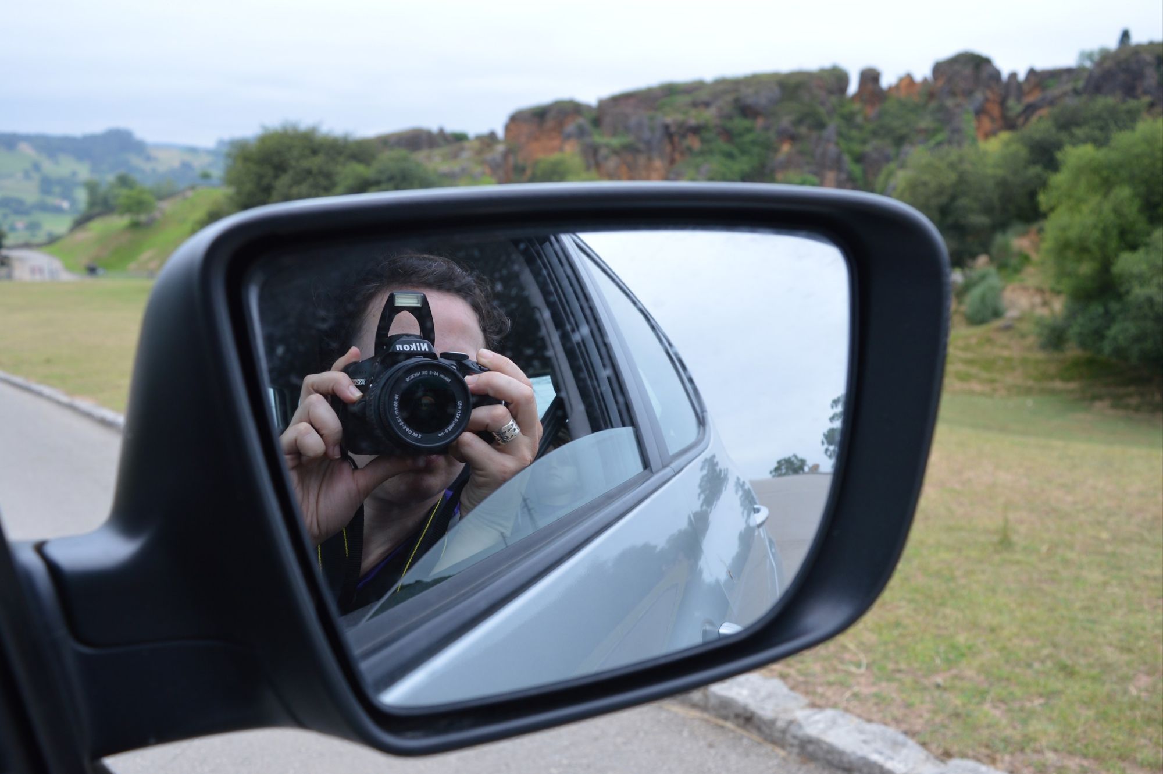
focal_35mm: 30
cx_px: 582
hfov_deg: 62.0
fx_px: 968
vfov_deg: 43.5
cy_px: 387
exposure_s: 1/125
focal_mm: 20
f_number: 5.6
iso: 200
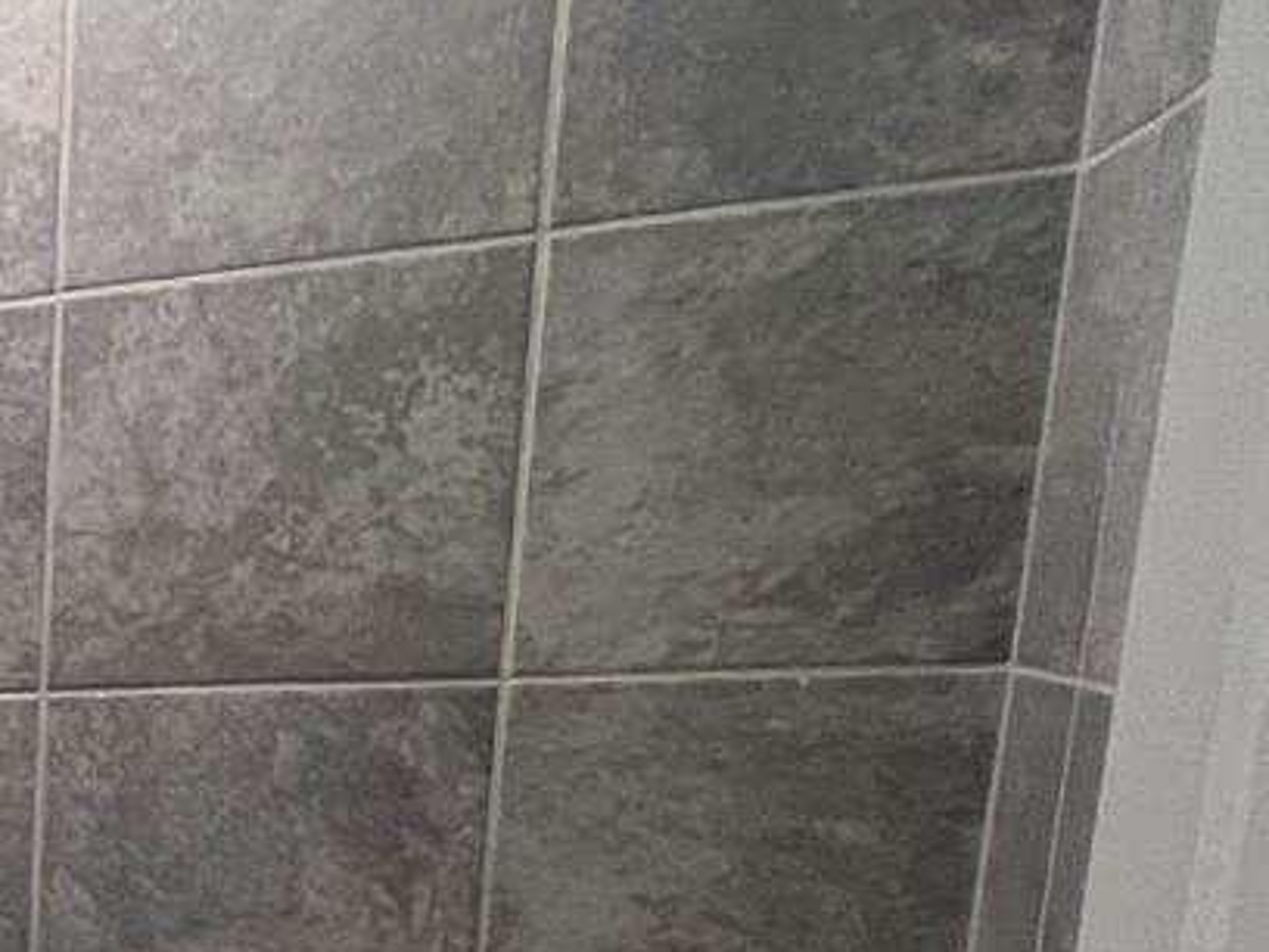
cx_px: -921
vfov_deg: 26.4
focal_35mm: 51
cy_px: 1039
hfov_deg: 23.3
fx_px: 1870
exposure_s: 1/60
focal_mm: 1.57
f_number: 1.8
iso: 125
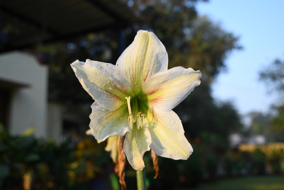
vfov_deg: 34.2
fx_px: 308
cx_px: 142
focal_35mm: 39
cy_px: 95
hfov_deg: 49.6
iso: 250
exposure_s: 1/640
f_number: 4
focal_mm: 26
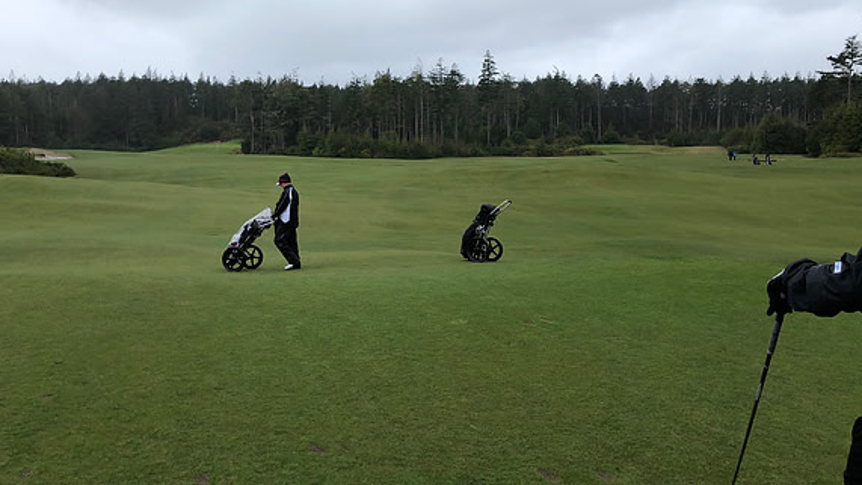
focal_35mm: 31
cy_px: 158
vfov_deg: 37.3
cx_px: 435
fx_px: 708
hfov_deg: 62.6
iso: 20
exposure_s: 1/592
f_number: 1.8
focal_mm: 4
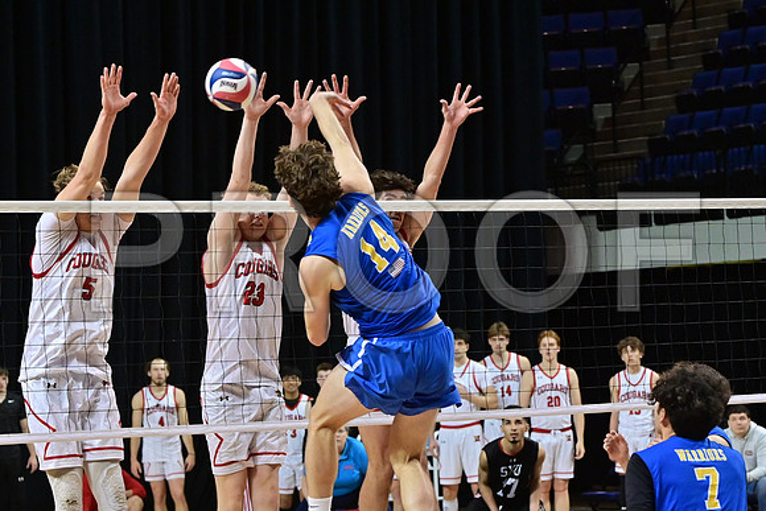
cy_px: 256
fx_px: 2958
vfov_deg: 9.9
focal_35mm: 139
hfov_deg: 14.8
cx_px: 383
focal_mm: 93
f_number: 5.6
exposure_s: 1/1000
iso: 2500
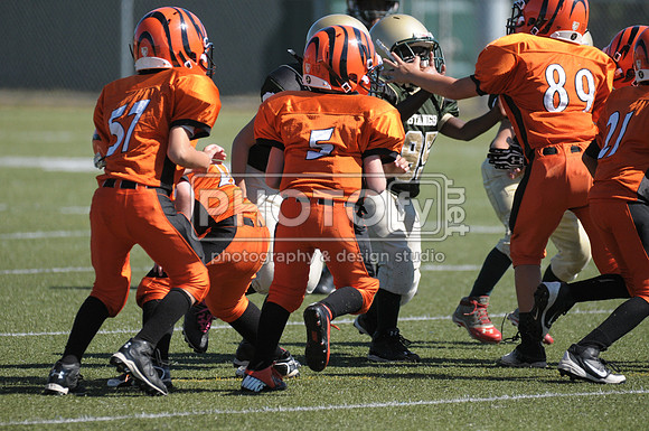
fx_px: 8101
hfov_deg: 4.6
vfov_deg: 3.0
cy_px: 216
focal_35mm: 450
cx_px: 324
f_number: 4
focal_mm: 300
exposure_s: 1/3200
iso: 640
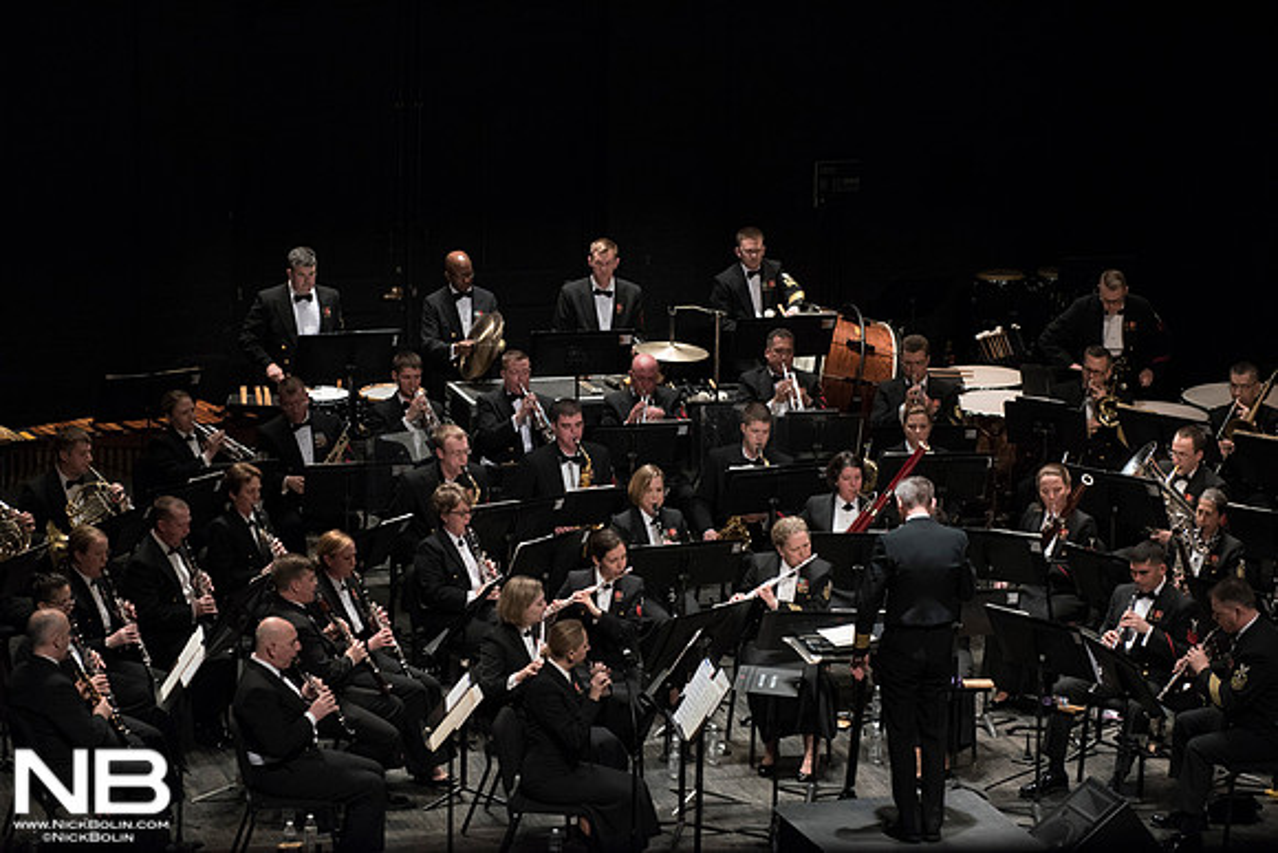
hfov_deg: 14.7
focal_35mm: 140
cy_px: 426
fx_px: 4971
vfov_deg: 9.8
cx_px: 639
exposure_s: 1/400
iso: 4000
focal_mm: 140
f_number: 5.6
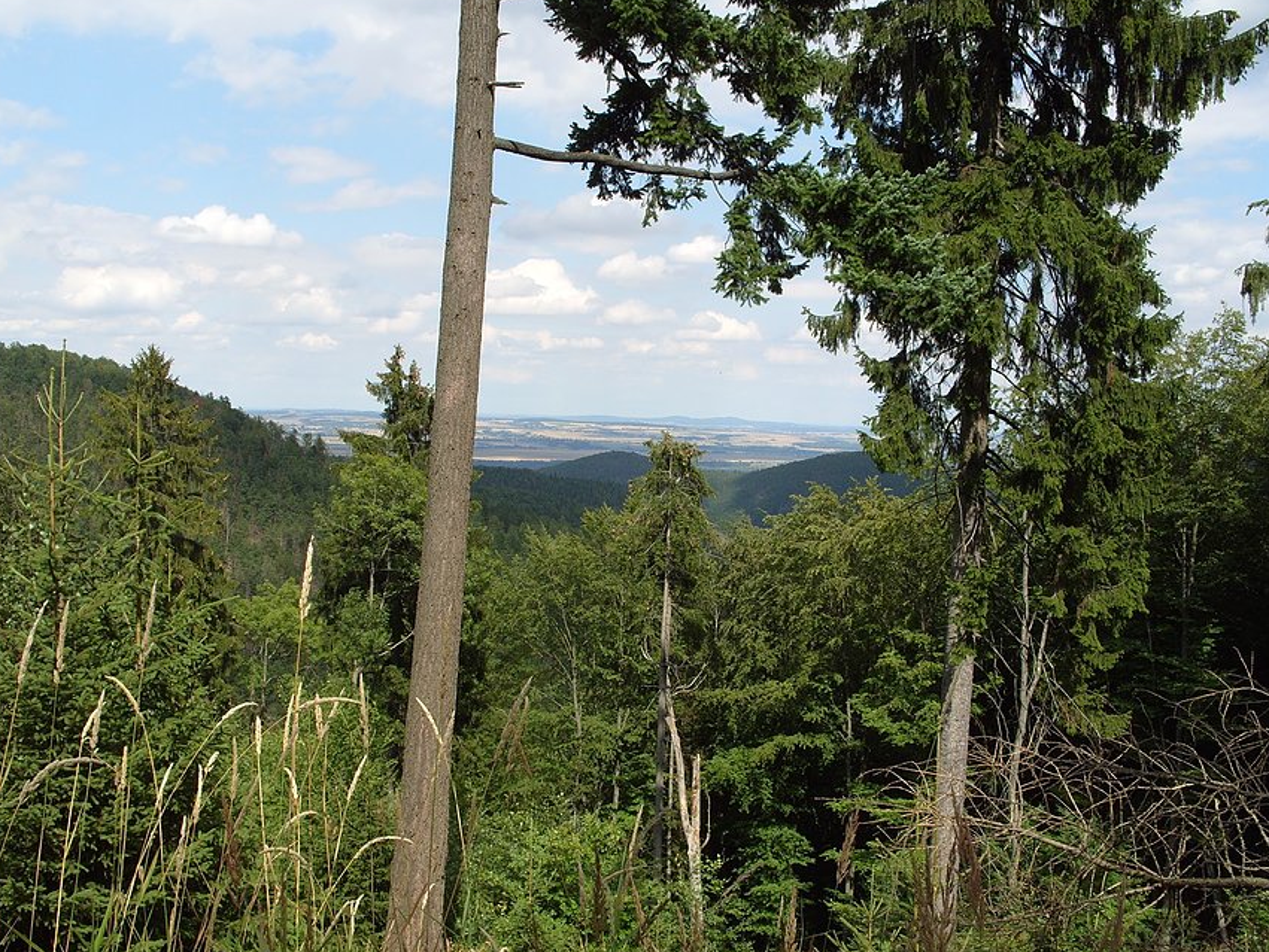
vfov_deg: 38.7
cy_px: 483
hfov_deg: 50.1
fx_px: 1357
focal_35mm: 37
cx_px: 631
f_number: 6.3
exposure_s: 1/350
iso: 80
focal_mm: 7.8
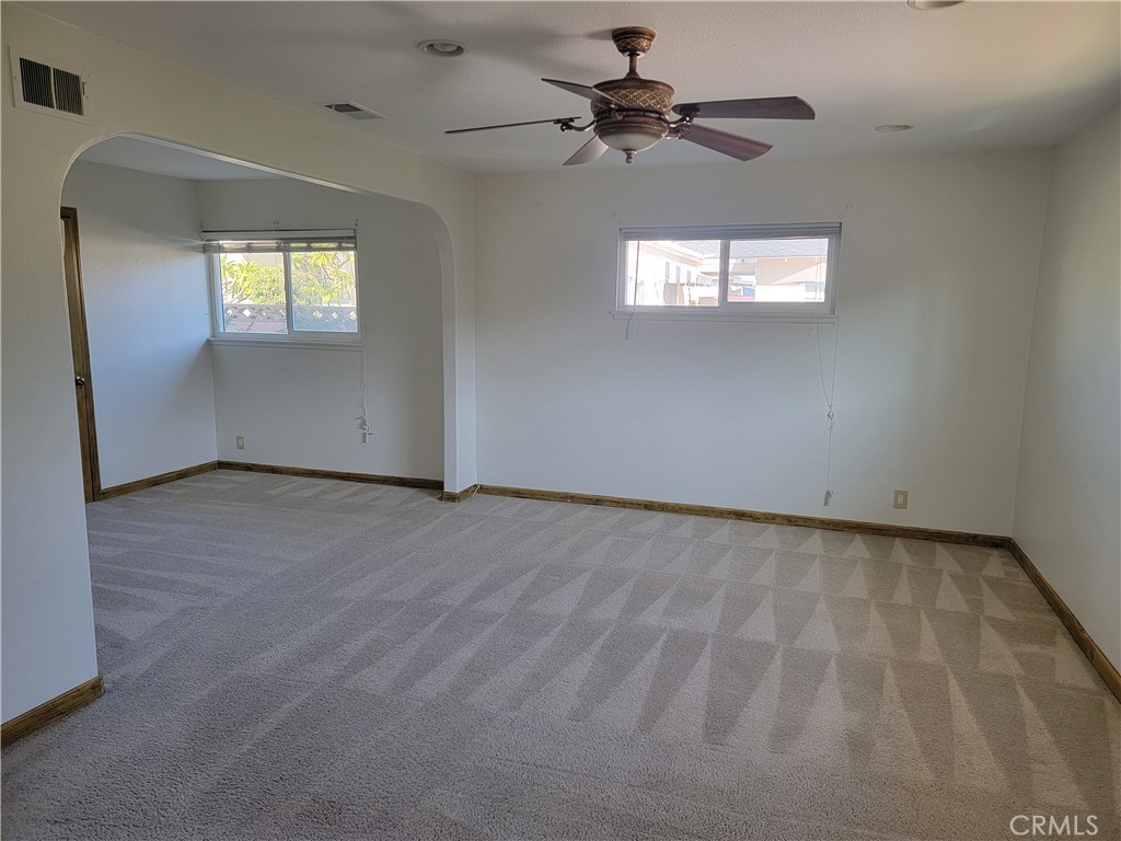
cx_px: 560
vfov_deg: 56.8
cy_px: 420
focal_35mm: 24
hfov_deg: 71.6
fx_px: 777
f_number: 1.8
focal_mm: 6.7
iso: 160
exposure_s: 1/119
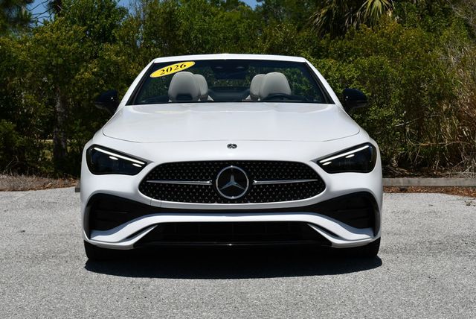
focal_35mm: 76
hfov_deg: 26.6
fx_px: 1006
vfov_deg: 18.0
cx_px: 238
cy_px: 160
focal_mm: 38
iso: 100
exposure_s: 1/400
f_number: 10
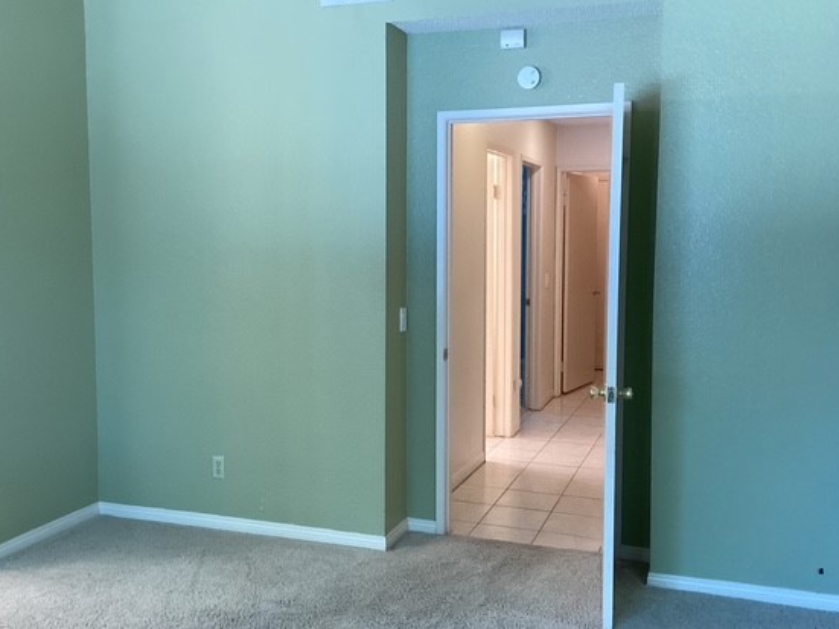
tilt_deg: -6.5
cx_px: 410
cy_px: 312
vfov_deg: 39.6
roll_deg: -0.3
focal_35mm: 36
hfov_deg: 51.4
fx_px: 872
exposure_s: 1/60
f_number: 2.4
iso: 200
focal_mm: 3.3
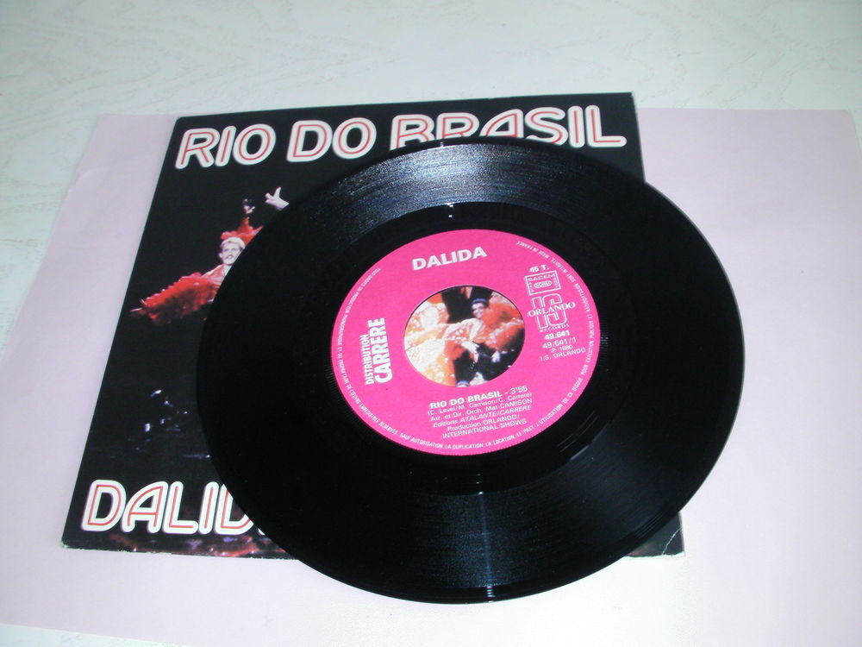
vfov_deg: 37.7
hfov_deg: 49.0
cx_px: 431
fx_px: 946
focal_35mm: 38
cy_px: 324
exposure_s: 1/30
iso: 148
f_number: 5.6
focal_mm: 6.3
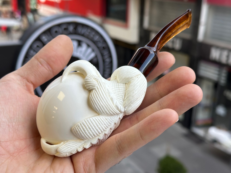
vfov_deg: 30.3
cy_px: 86
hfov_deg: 39.7
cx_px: 116
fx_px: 320
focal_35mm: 48
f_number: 1.78
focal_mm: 6.86
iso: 64
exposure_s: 1/324
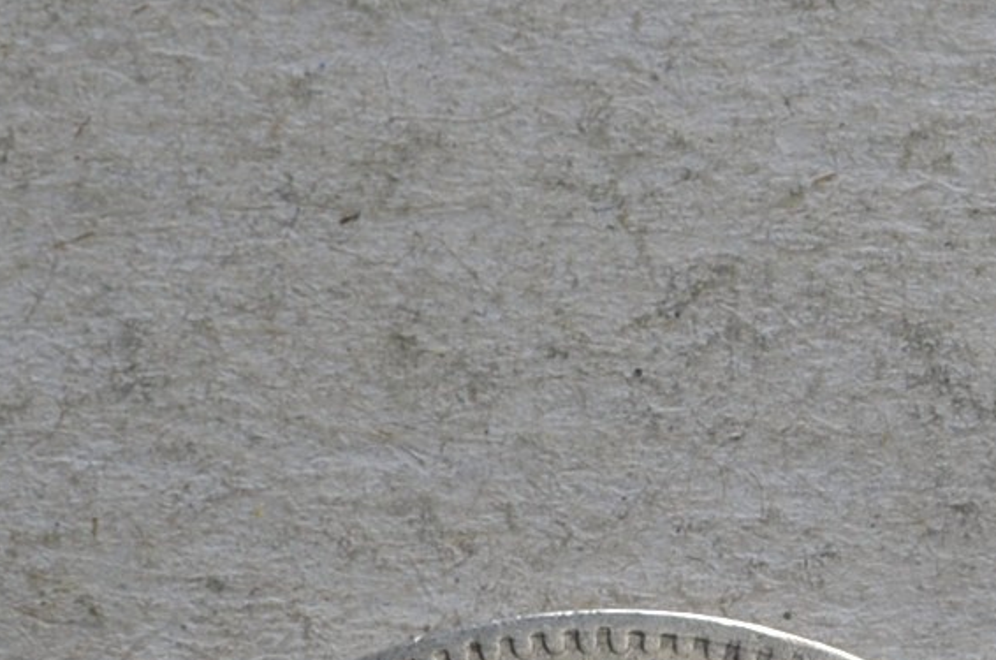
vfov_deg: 5.7
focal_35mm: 235
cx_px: 1952
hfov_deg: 8.4
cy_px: 1306
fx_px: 6489
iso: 400
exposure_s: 1/200
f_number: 14
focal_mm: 36
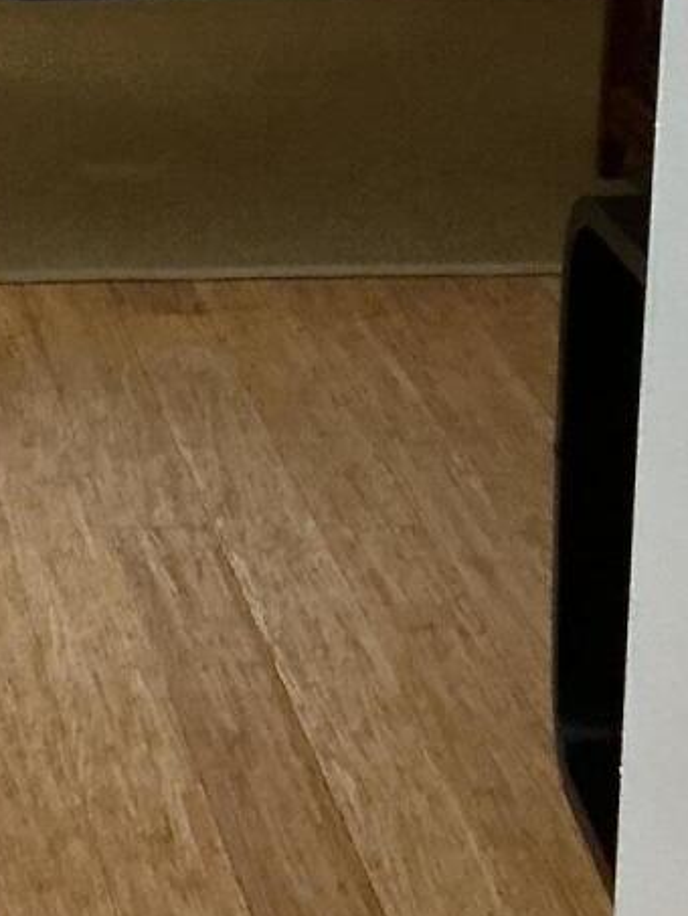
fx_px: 3390
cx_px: -255
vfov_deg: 15.0
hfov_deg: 11.2
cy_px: -111
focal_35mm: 128
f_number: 1.8
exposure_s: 1/60
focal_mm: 3
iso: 250
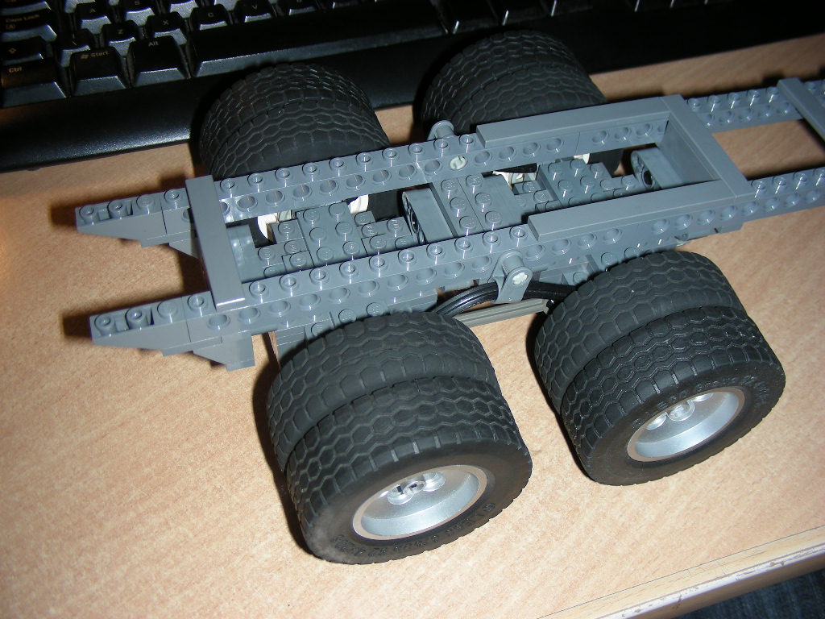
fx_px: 906
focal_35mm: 38
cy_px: 310
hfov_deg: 49.0
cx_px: 412
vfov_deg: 37.7
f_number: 3.5
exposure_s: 1/60
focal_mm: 6.3
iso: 50
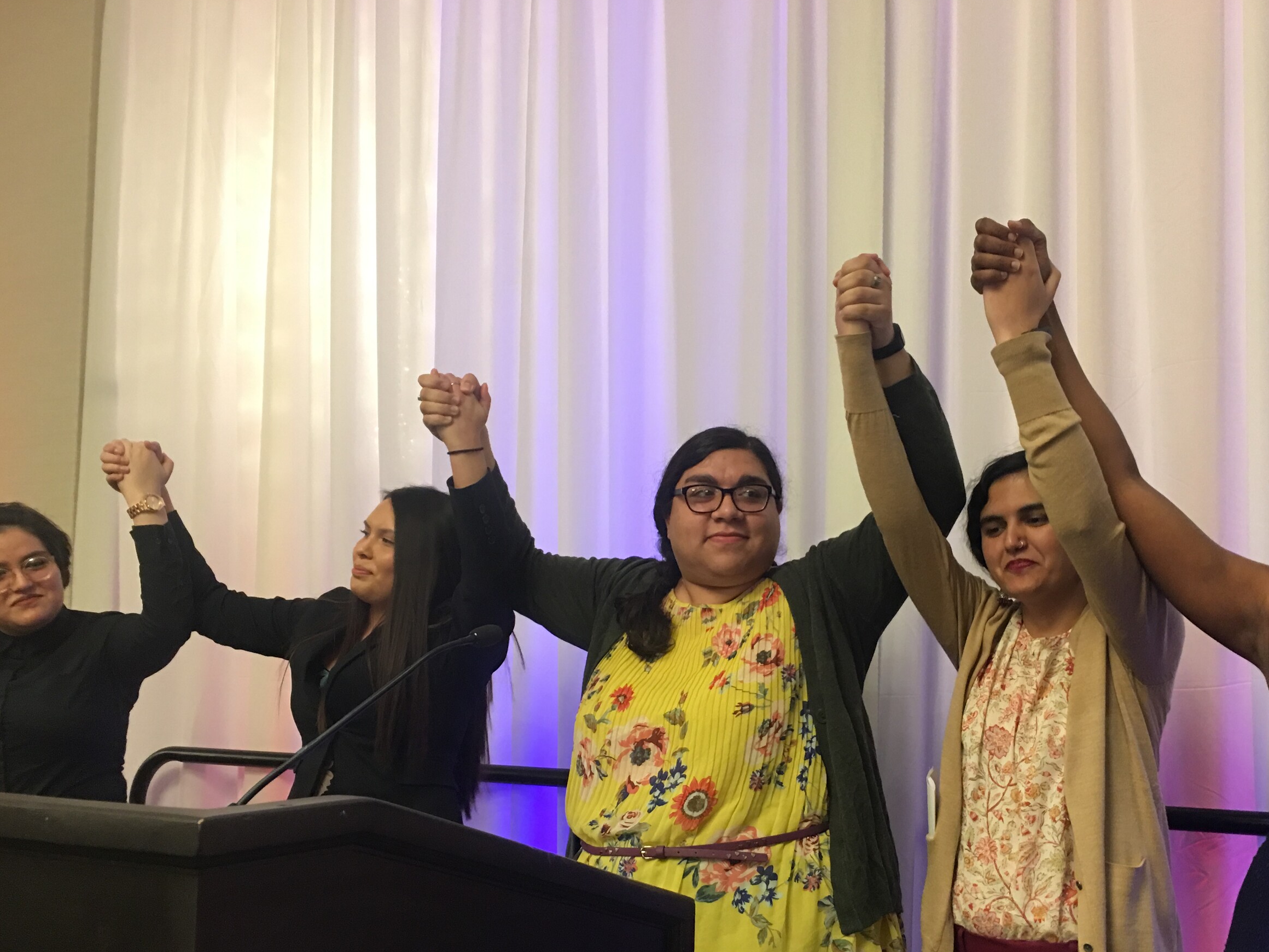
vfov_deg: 39.4
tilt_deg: +4.7
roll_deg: -0.3
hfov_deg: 51.0
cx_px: 761
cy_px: 583
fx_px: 1320
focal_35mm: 36
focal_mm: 4.15
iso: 80
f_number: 2.2
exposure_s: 1/15
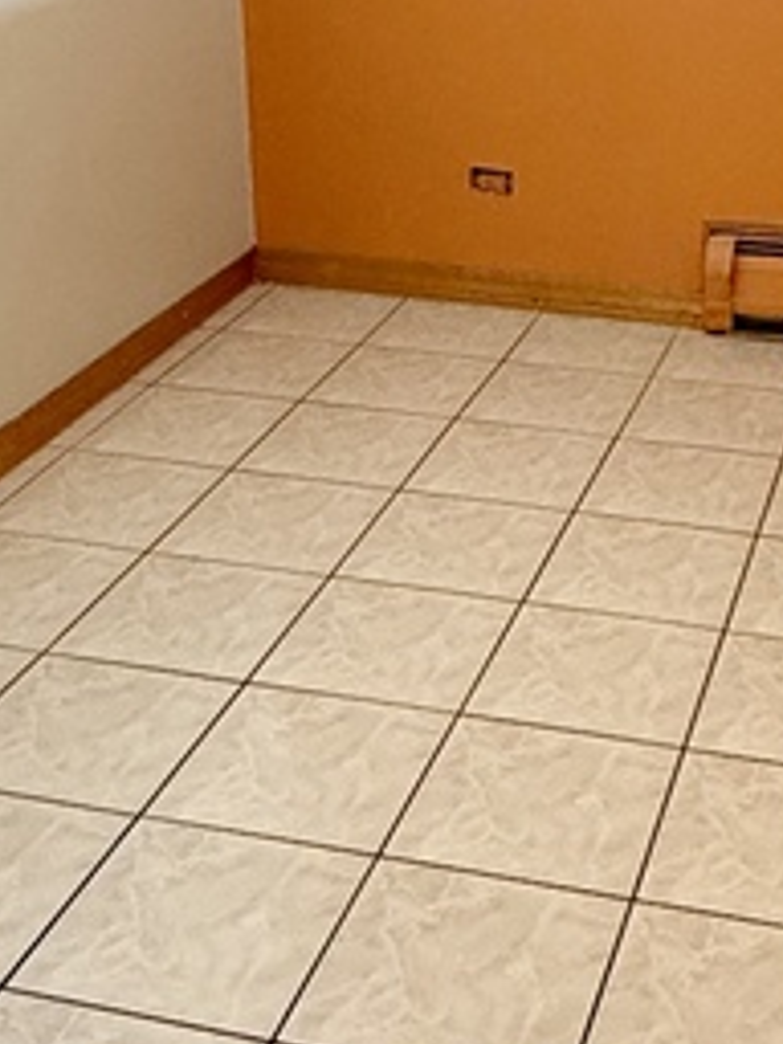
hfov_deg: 24.5
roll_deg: -1.9
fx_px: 1779
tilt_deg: -19.4
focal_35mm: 59
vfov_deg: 32.3
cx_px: 604
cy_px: 306
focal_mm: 2.22
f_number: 2.2
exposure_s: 1/60
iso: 500
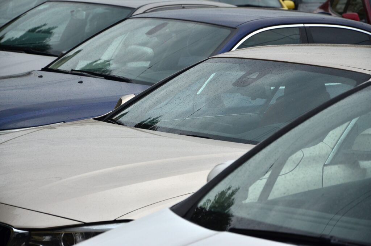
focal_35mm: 158
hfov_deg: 13.1
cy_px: 123
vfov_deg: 8.7
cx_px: 186
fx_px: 1620
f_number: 6.3
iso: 320
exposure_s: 1/640
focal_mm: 105
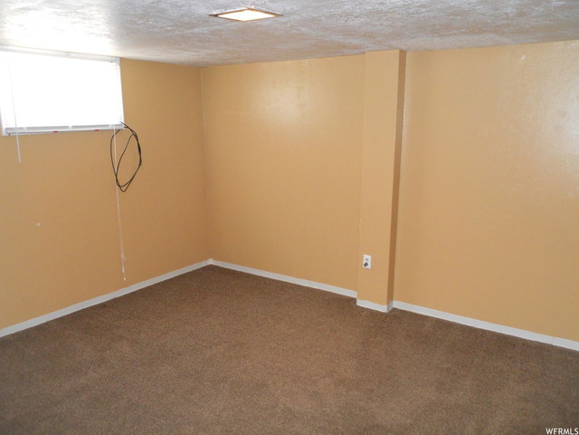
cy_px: 218
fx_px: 468
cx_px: 290
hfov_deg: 63.4
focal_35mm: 28
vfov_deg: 49.7
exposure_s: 1/25
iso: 320
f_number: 2.7
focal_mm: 5
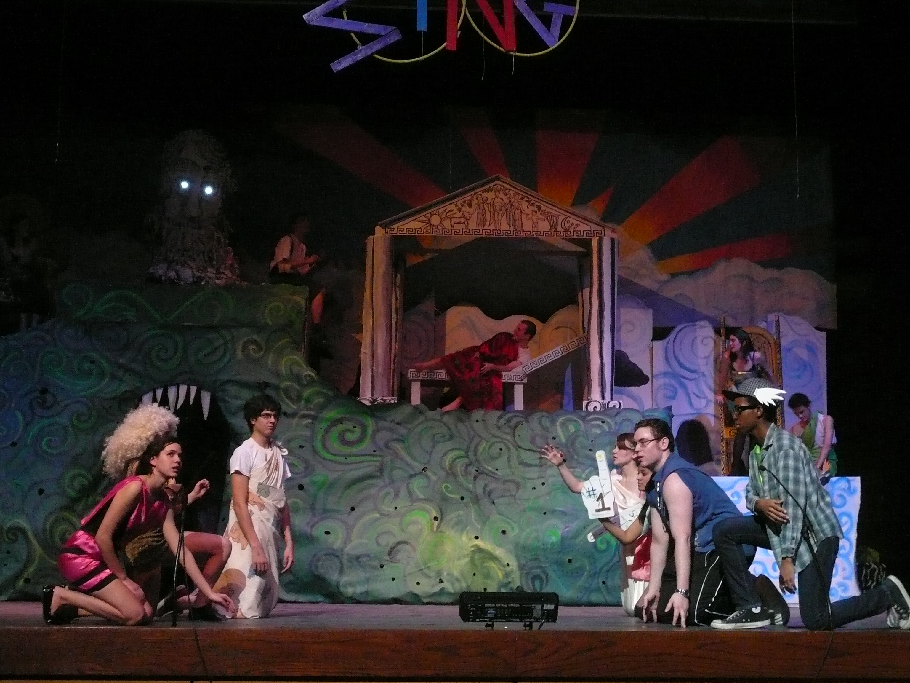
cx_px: 455
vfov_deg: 25.2
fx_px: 1525
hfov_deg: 33.2
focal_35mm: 58
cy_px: 342
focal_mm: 9.6
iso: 400
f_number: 4
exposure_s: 1/8
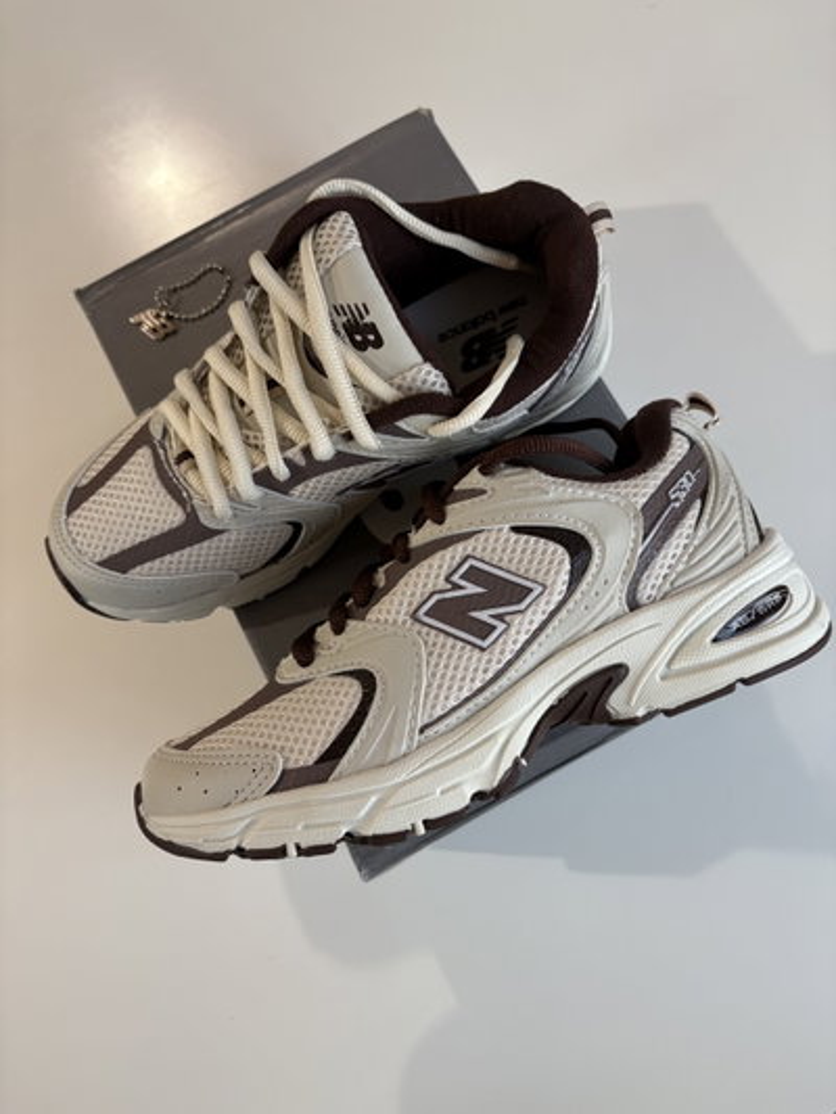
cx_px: 418
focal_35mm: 26
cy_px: 557
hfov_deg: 53.1
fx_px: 837
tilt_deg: -76.2
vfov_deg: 67.3
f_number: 1.6
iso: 160
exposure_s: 1/50
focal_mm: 5.96
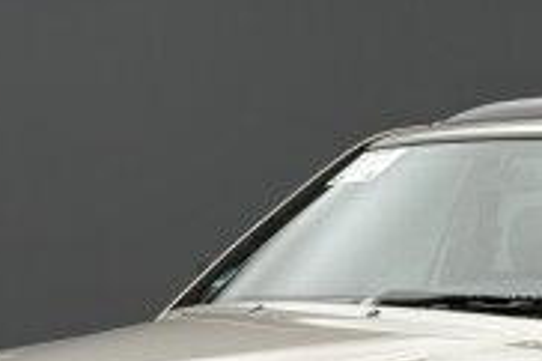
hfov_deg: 11.6
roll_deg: +0.1
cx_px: 476
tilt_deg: -7.8
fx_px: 2647
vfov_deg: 7.6
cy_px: 537
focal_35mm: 176
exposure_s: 1/100
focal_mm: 6.76
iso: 100
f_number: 1.78
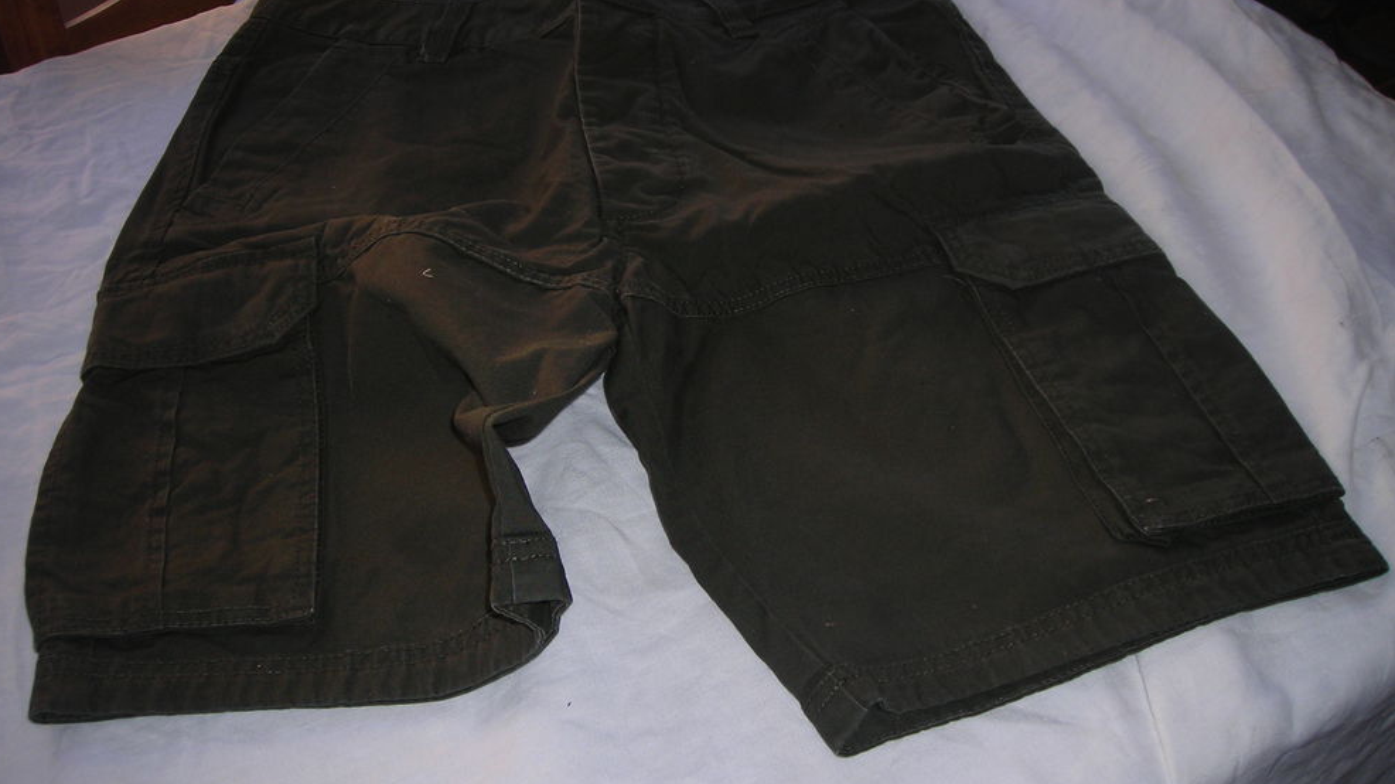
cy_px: 357
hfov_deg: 48.4
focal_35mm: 42
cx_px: 692
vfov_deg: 28.3
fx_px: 1553
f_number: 3.2
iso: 50
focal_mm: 6.3
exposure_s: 1/60.1
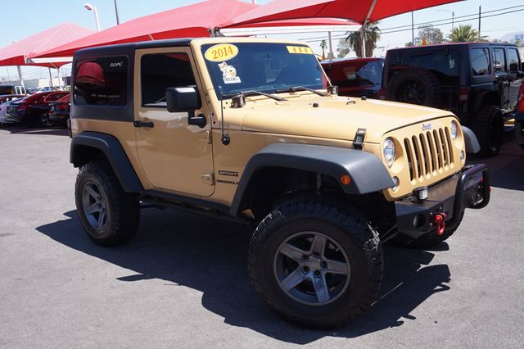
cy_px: 174
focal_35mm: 33
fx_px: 480
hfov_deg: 57.2
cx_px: 262
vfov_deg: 39.9
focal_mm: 22
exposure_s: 1/100
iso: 100
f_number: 9
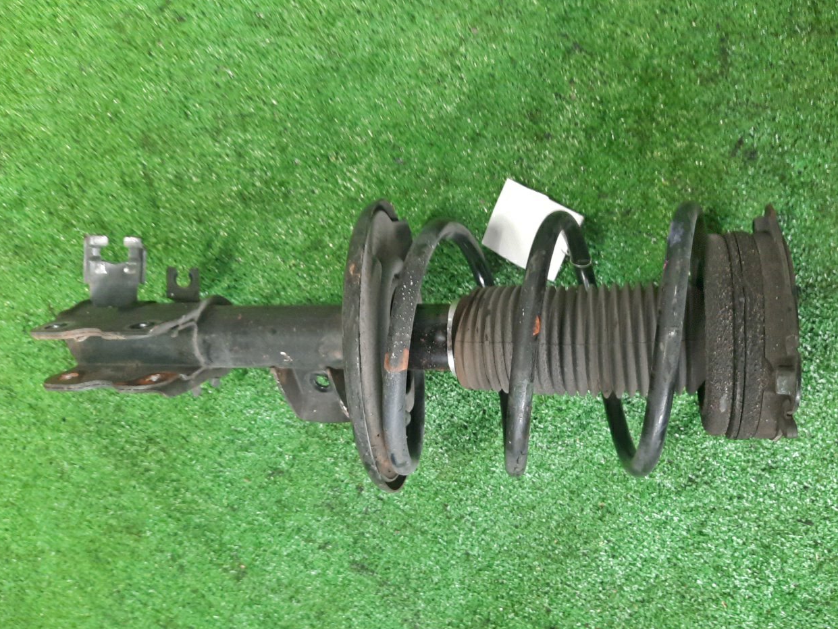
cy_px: 338
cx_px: 457
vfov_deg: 48.2
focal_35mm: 29
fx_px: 702
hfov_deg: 61.5
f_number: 2
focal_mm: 4.6
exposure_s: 1/33
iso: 326
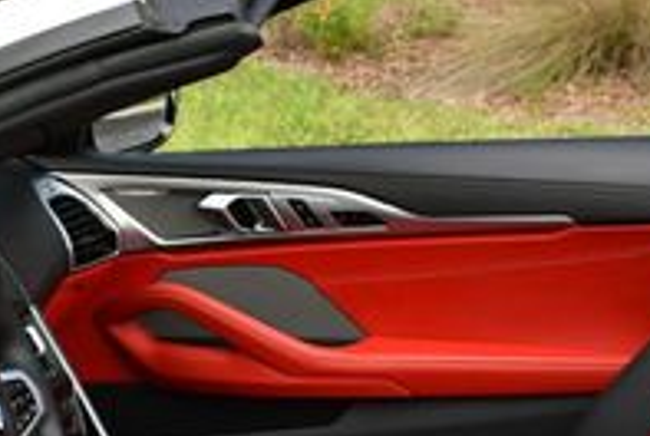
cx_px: 277
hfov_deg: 17.5
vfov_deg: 11.4
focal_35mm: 117
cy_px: 595
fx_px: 2116
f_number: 5.6
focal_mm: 18
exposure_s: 1/250
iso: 200
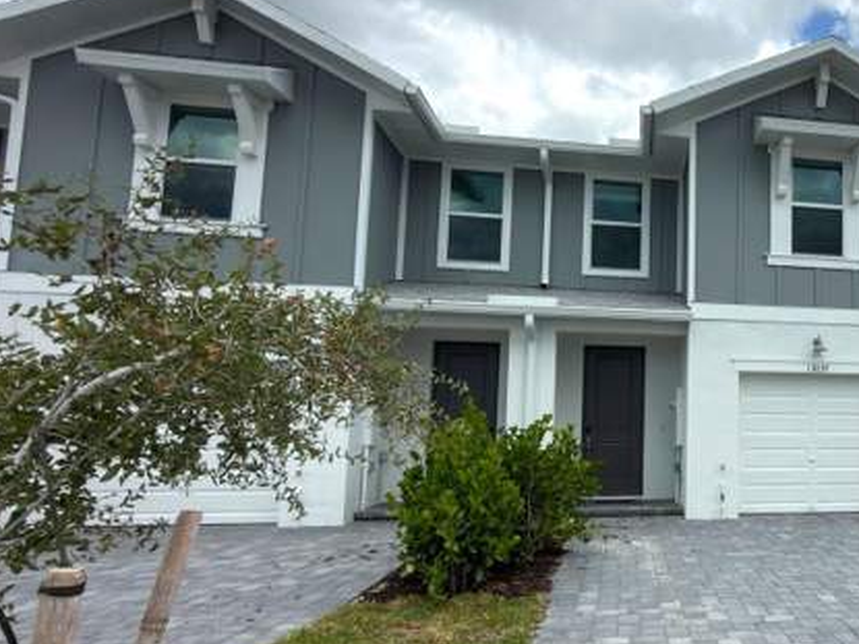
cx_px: 751
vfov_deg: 51.2
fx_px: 670
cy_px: 362
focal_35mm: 27
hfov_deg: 57.4
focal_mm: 2.22
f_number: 2.2
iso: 16
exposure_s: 1/987
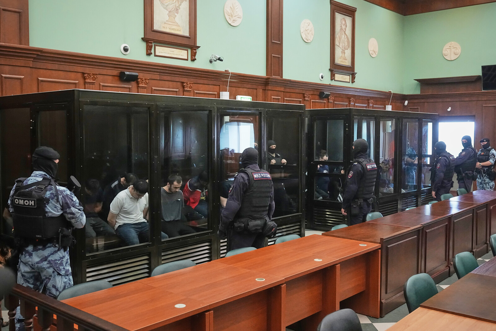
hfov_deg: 53.1
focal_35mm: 36
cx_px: 248
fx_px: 496
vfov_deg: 36.9
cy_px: 166
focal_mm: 36
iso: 6400
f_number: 4.5
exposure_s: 1/200
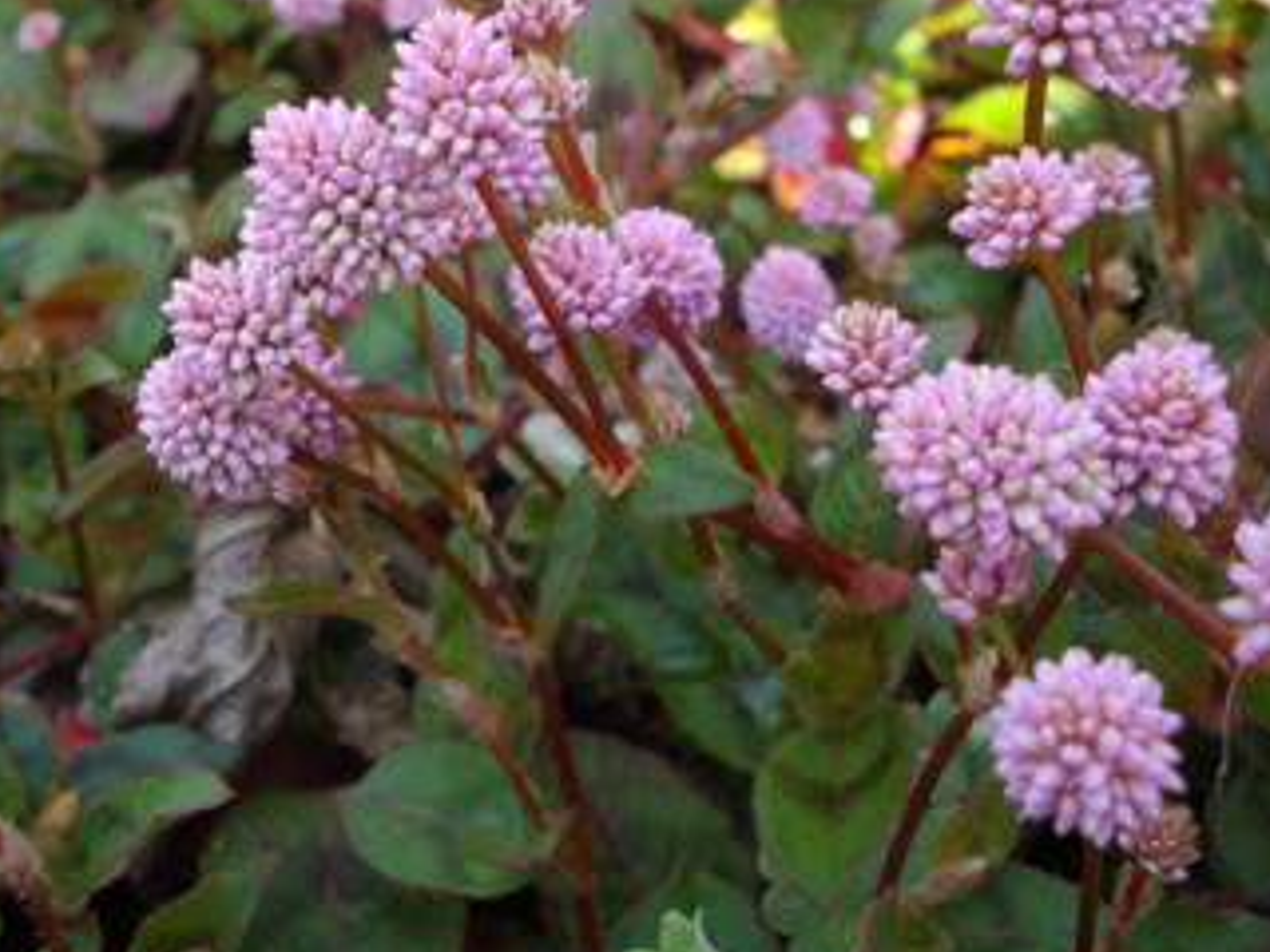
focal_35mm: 45
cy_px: 337
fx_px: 1651
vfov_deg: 32.0
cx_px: 532
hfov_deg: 41.9
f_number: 3.5
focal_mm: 5.8
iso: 100
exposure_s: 1/125
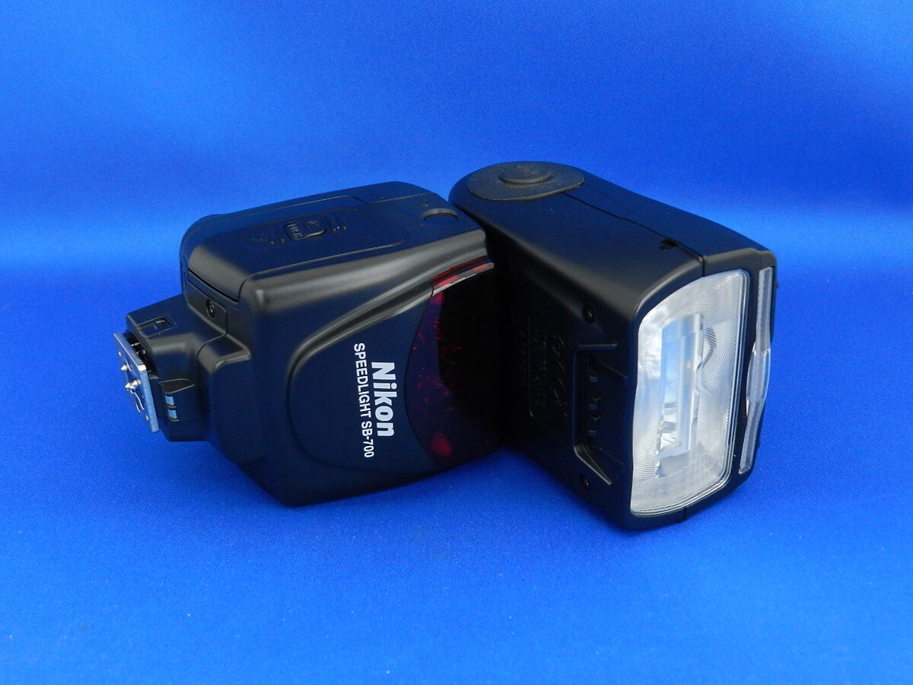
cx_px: 456
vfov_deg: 37.7
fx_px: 1002
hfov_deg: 49.0
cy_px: 342
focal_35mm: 38
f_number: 4
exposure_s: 1/30
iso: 400
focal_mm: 6.7
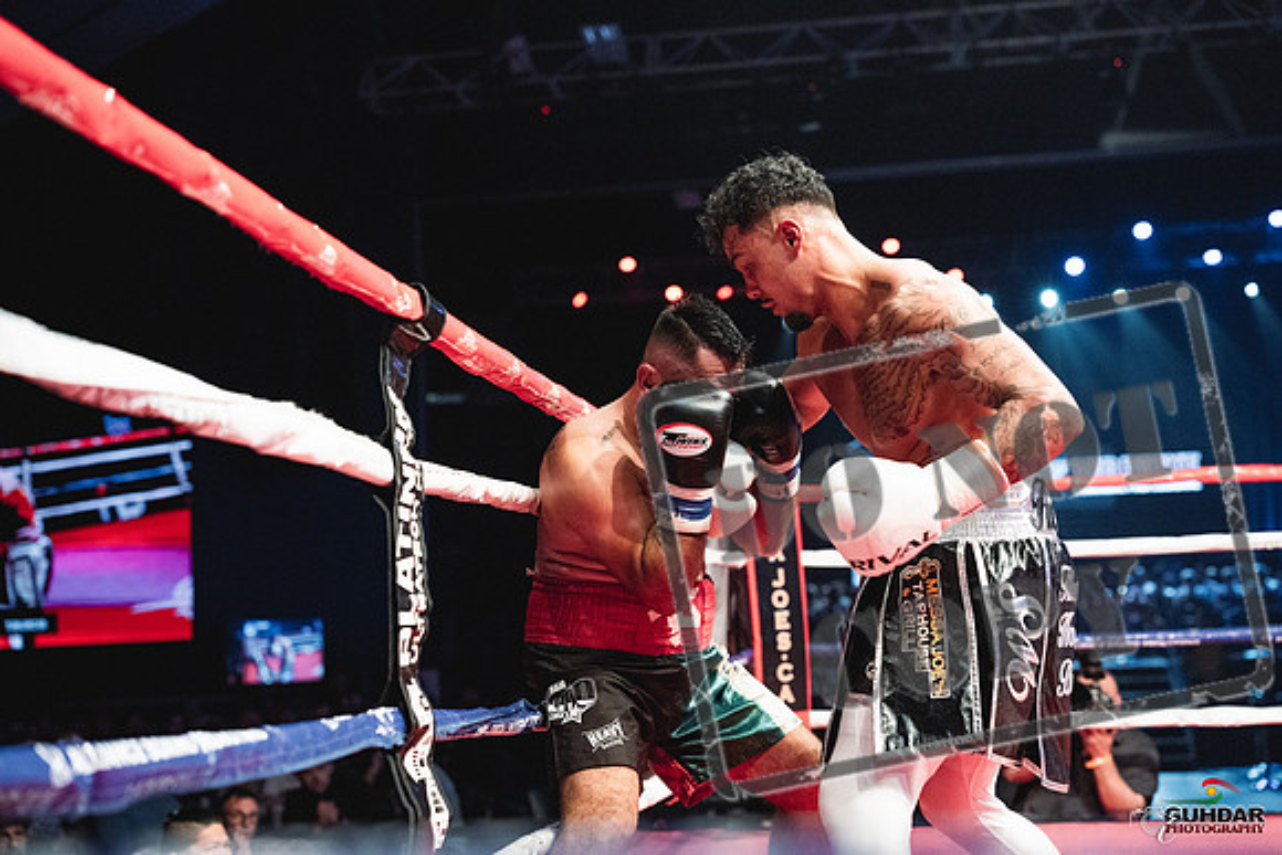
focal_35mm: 50
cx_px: 641
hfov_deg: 39.6
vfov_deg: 27.0
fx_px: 1781
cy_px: 428
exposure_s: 1/1000
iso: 4000
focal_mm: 50
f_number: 2.8
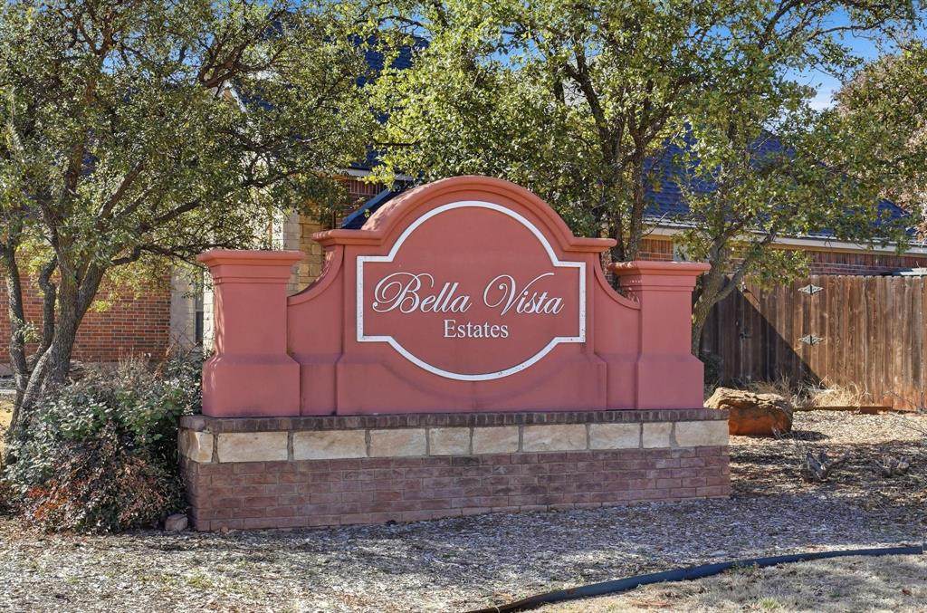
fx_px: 1335
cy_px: 306
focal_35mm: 52
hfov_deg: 38.3
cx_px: 464
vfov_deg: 25.8
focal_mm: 35
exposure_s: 1/6400
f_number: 9
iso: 200
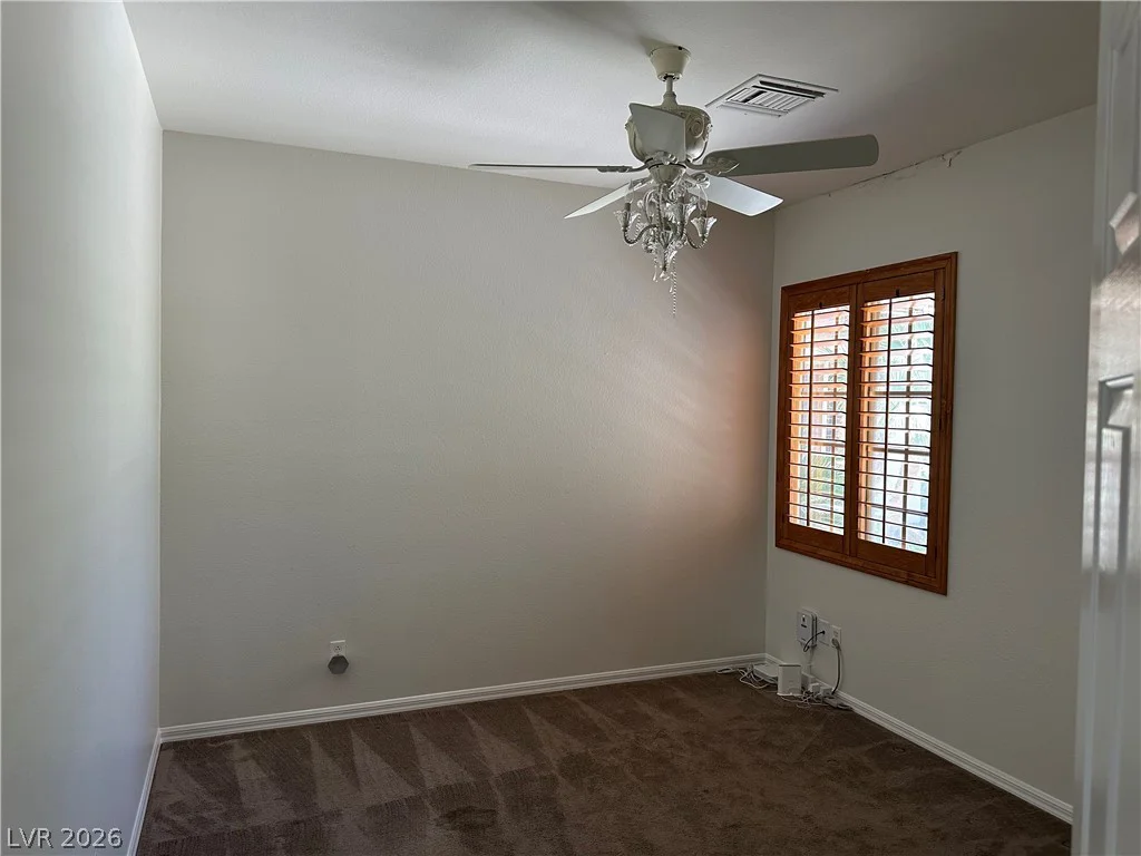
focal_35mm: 24
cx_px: 570
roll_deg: -1.9
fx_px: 791
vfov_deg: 56.8
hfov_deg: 71.6
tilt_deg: -1.0
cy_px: 428
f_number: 1.78
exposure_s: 1/120
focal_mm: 6.86
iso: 200
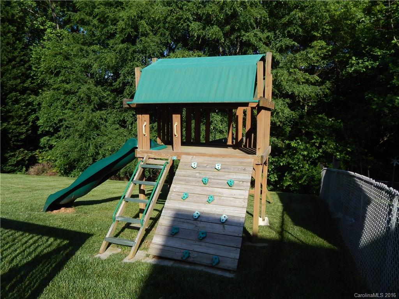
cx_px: 200
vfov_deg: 54.9
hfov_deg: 69.4
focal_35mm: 25
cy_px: 150
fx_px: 288
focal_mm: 4.5
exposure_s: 1/1250
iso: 125
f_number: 3.1
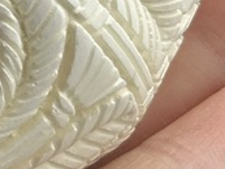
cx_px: -347
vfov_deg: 4.2
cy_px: -126
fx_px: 2309
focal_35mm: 355
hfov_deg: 5.4
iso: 64
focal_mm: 6.86
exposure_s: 1/527
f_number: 1.78
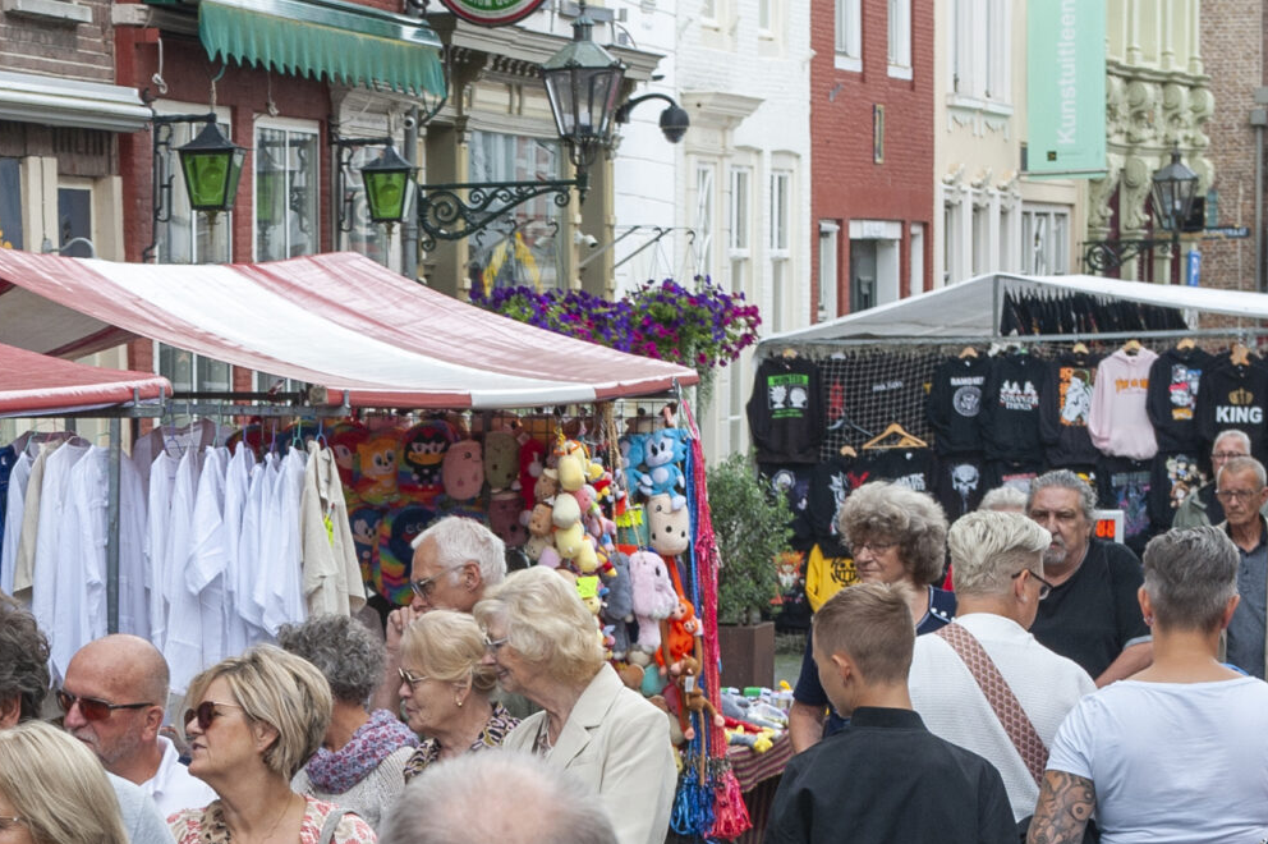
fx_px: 4540
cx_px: 257
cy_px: 843
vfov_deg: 10.5
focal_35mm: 129
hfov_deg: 15.8
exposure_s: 1/250
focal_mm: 50
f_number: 8
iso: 400
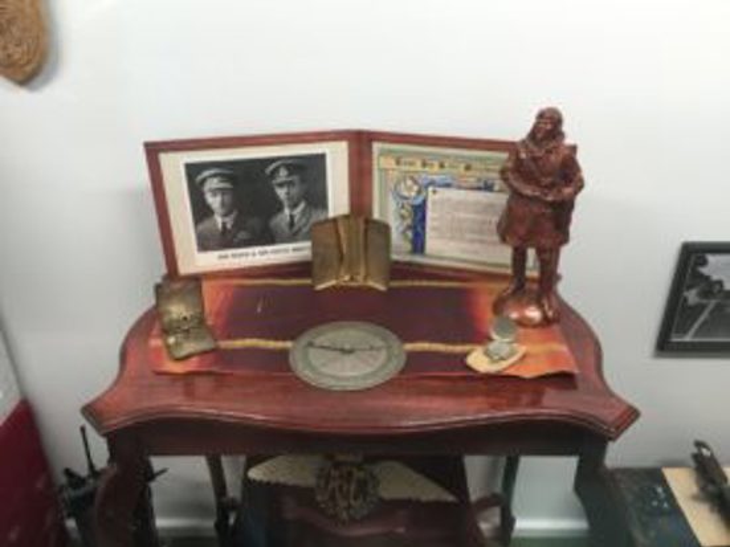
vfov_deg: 48.2
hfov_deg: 61.7
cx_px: 365
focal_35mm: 29
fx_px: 611
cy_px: 274
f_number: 2.2
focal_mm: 4.15
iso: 40
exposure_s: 1/30
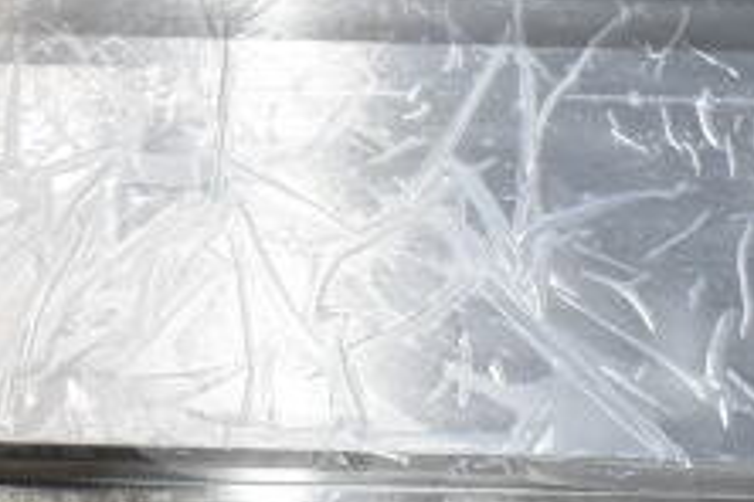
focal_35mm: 86
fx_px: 1809
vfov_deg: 15.7
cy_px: 405
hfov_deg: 23.2
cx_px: 153
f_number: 6.3
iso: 1600
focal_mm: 21
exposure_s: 1/160
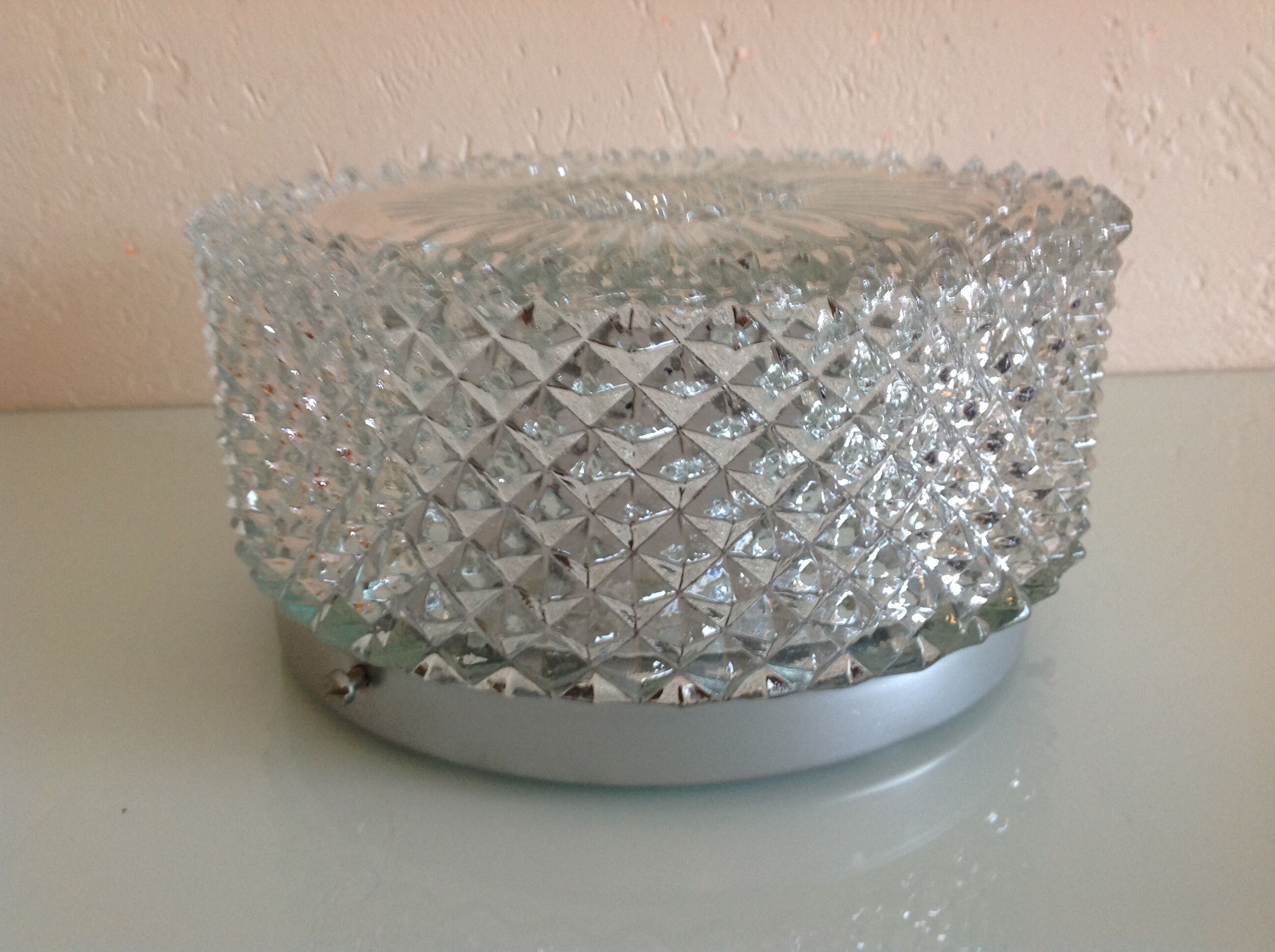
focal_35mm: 35
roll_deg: +0.6
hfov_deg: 52.7
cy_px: 476
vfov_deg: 40.6
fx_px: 1287
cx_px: 638
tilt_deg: -20.7
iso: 100
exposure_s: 1/15
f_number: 2.4
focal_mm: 4.28
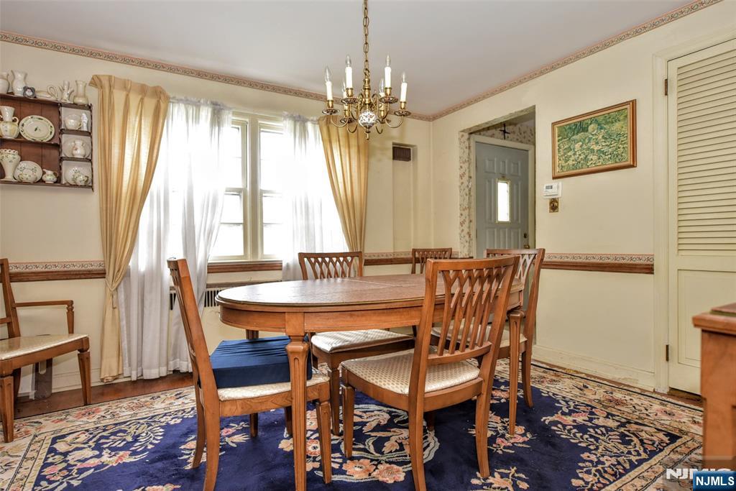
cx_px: 368
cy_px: 246
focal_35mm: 19
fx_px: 388
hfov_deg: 86.9
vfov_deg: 64.6
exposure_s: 1/60
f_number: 3.2
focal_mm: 19
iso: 800
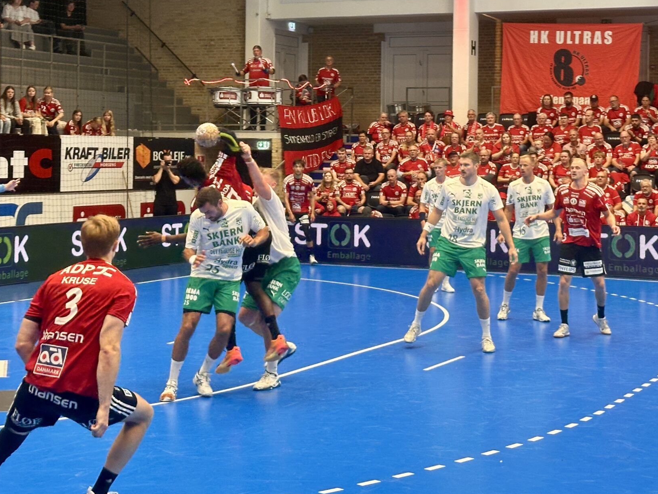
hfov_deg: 25.9
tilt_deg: +1.5
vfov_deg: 19.5
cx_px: 400
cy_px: 137
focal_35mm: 75
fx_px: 1426
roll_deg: -0.2
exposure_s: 1/81
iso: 80
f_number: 1.78
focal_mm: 6.86
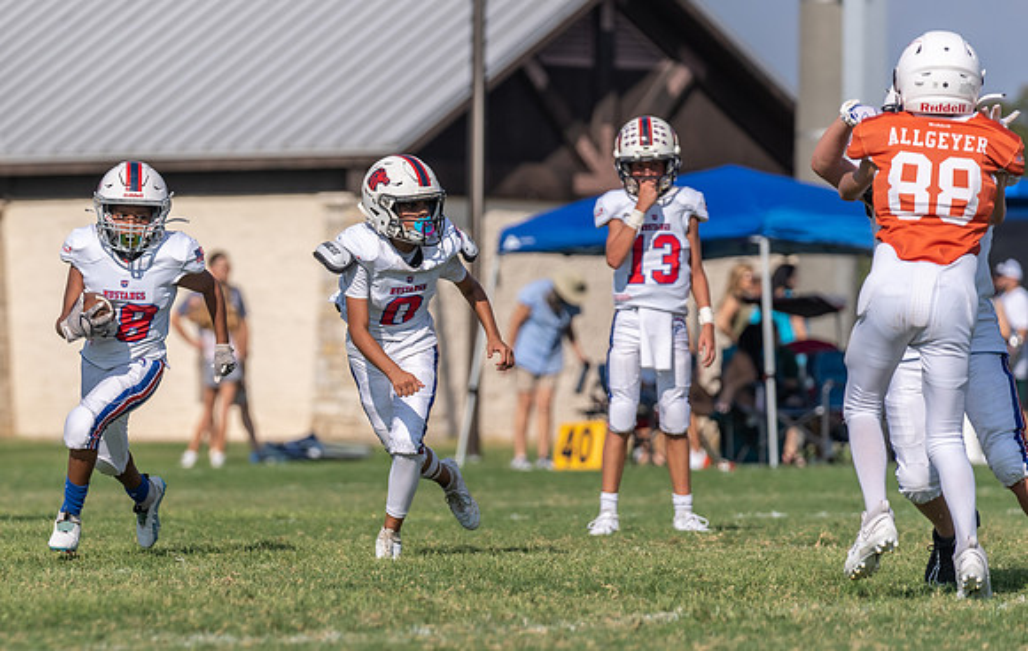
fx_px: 9137
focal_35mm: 325
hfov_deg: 6.4
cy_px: 329
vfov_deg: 4.1
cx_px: 233
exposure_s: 1/2500
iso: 100
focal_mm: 200
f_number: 3.5
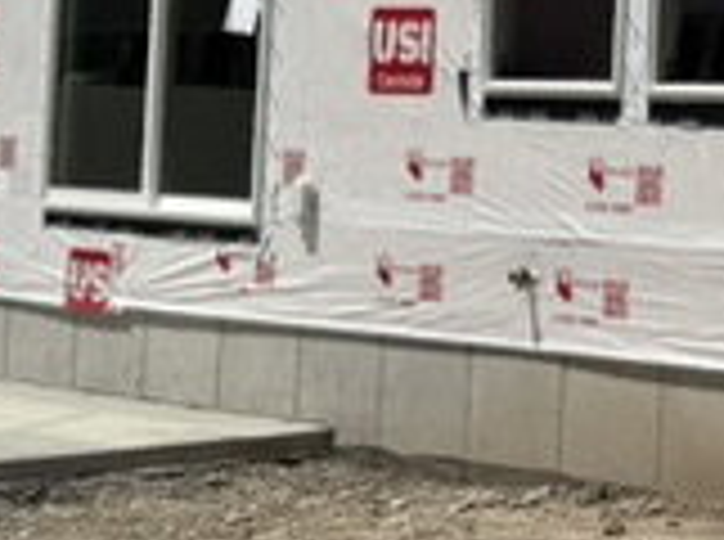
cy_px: -58
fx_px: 3193
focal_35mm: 153
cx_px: 1408
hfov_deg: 11.7
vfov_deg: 9.6
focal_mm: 6.76
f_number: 1.78
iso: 80
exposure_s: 1/14286
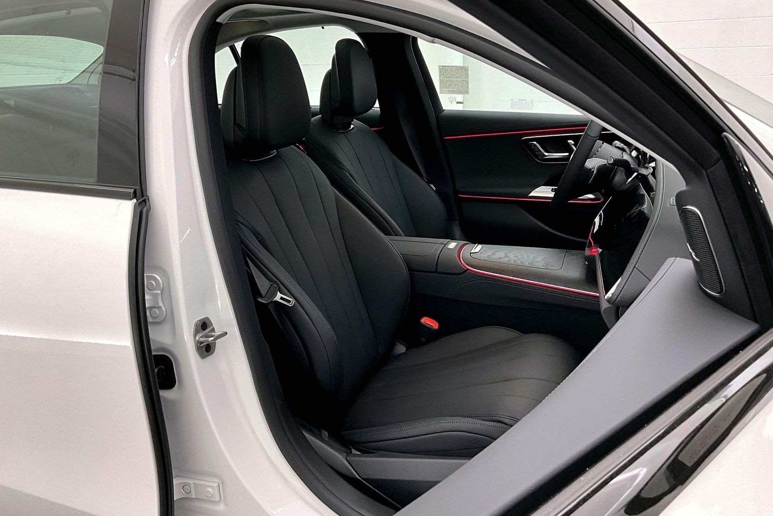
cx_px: 387
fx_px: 666
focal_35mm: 31
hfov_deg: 60.3
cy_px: 236
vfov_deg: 42.3
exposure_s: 1/60
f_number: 1.8
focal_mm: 3
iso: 80
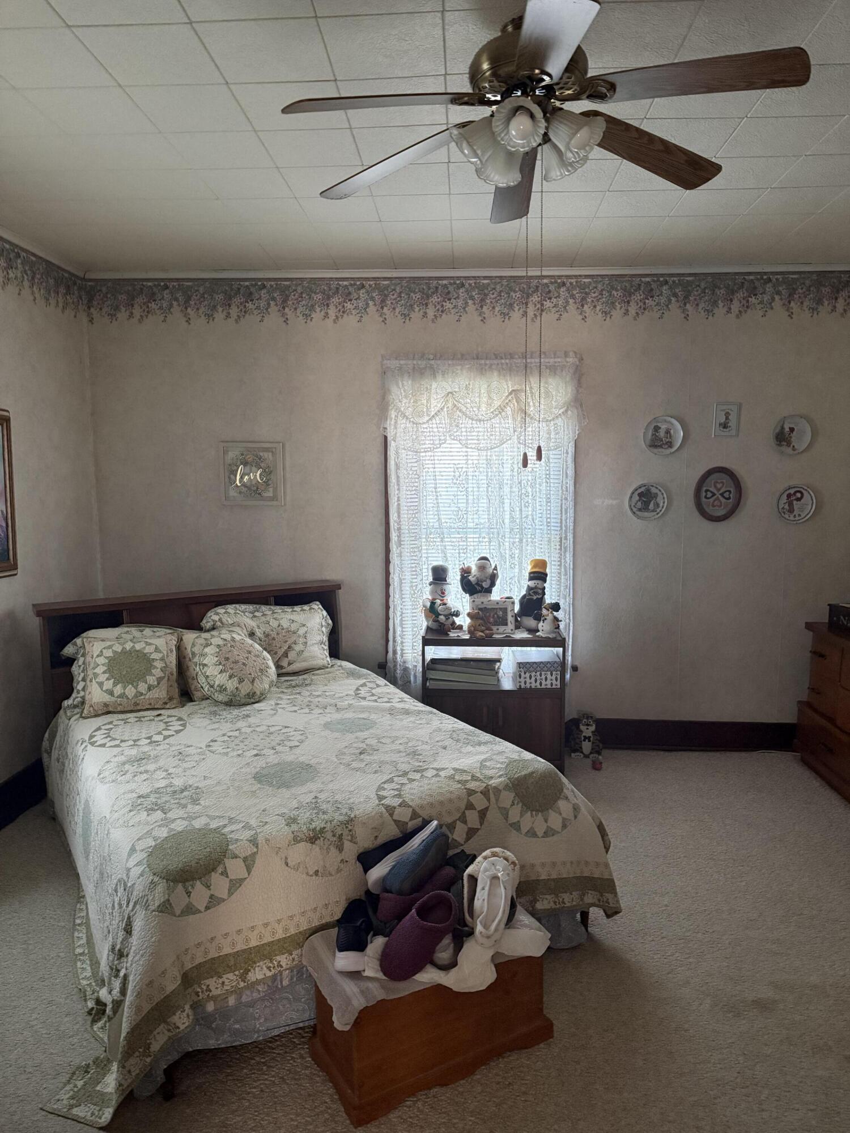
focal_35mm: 24
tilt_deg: -7.1
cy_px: 566
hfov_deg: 56.8
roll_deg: +0.4
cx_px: 425
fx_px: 786
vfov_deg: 71.6
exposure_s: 1/60
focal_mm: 6.76
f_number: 1.78
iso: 640
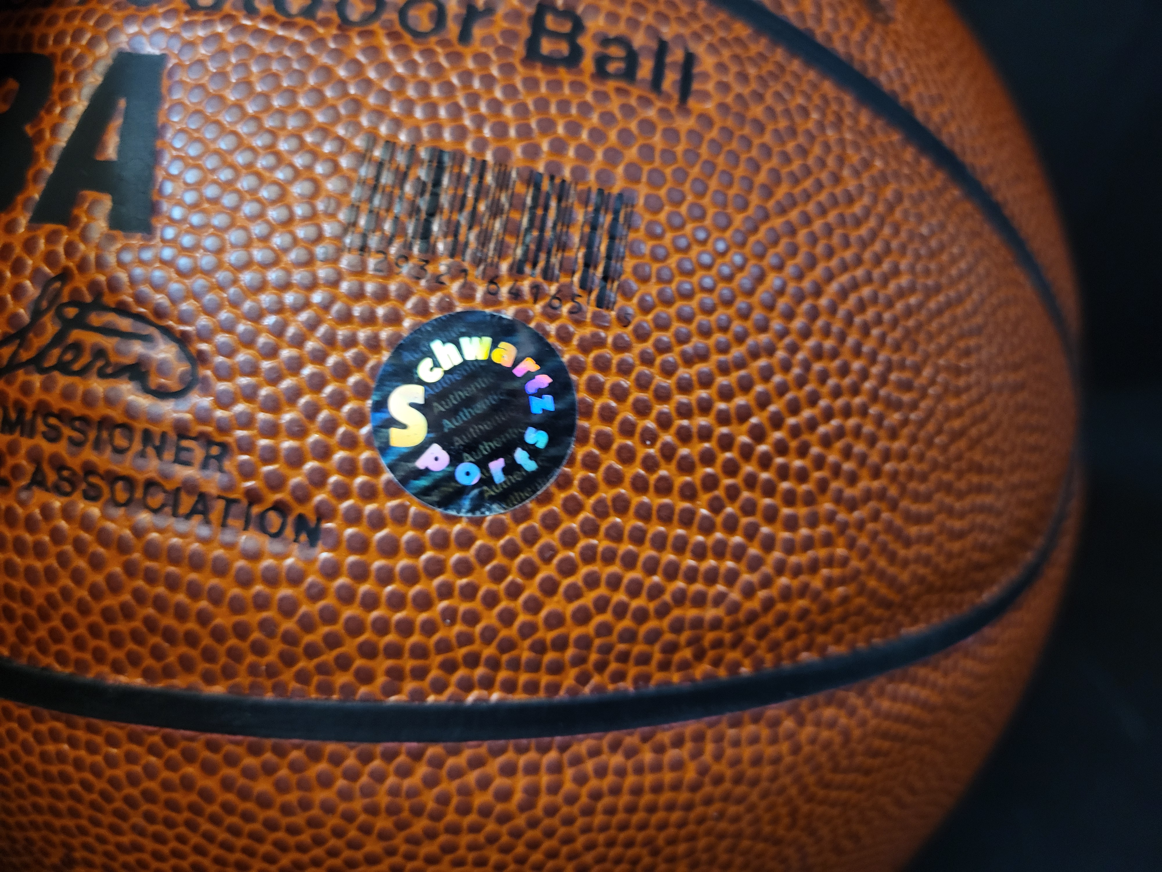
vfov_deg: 53.1
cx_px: 581
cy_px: 436
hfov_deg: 67.3
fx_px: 873
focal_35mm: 26
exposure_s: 1/24
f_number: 1.8
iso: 640
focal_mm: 5.4
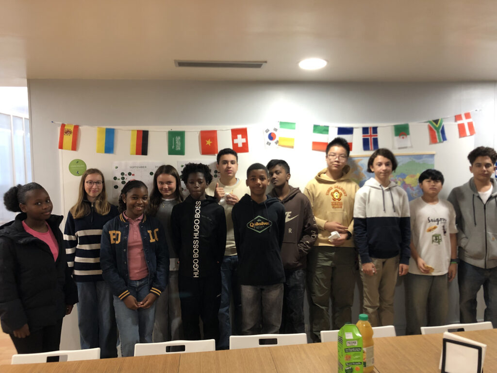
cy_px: 186
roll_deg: +1.7
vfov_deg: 49.7
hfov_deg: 63.4
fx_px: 402
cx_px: 248
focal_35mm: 28
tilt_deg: -3.9
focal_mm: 3.99
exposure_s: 1/17
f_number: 1.8
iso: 80
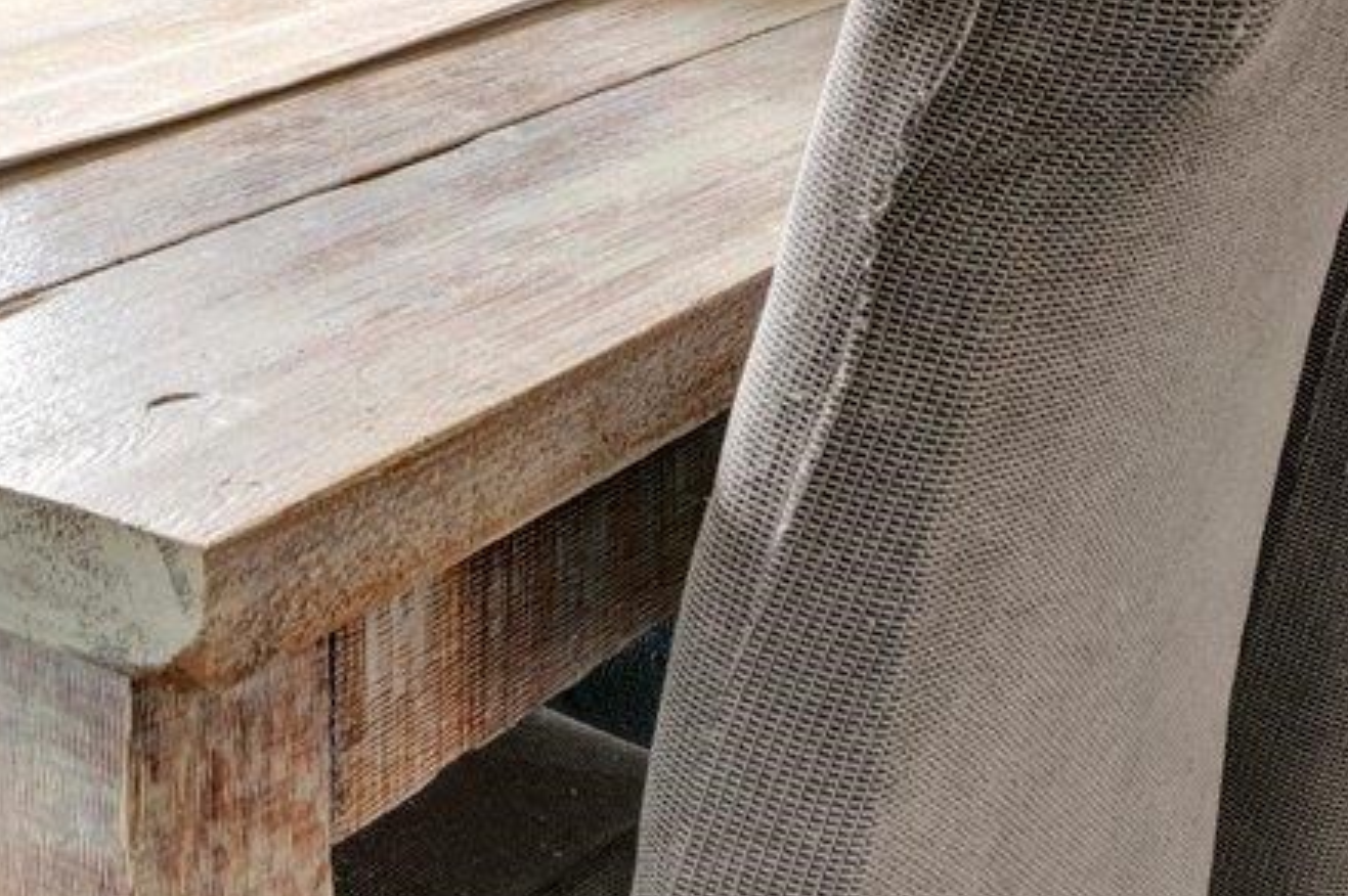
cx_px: 132
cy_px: -334
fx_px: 2654
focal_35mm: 71
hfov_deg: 27.5
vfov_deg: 17.7
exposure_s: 1/80
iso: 1000
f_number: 8
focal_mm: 15.2
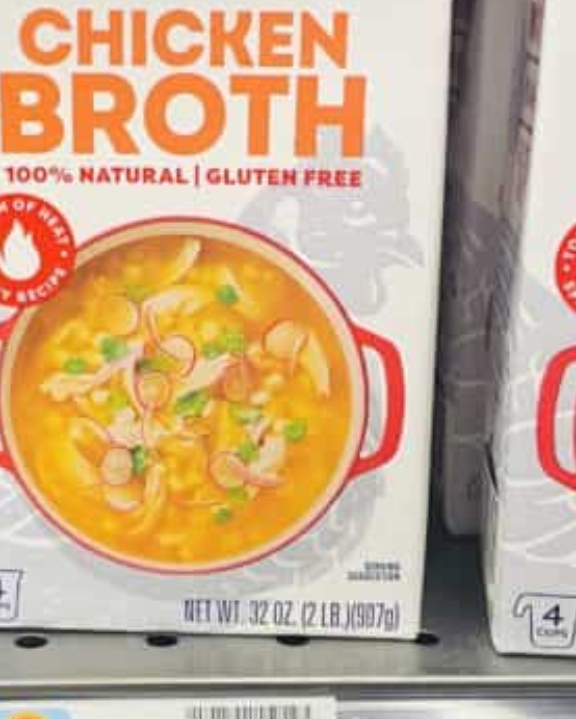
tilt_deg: -18.1
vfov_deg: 25.3
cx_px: 160
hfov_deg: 20.3
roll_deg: -0.1
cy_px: 451
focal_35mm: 75
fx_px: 1597
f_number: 1.6
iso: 100
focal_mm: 4.2
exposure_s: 1/60
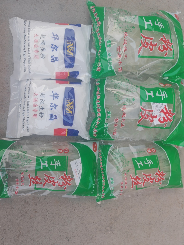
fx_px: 191
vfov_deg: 65.3
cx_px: 92
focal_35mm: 27
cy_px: 122
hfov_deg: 51.3
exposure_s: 1/110
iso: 80
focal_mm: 7.62
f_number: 1.6
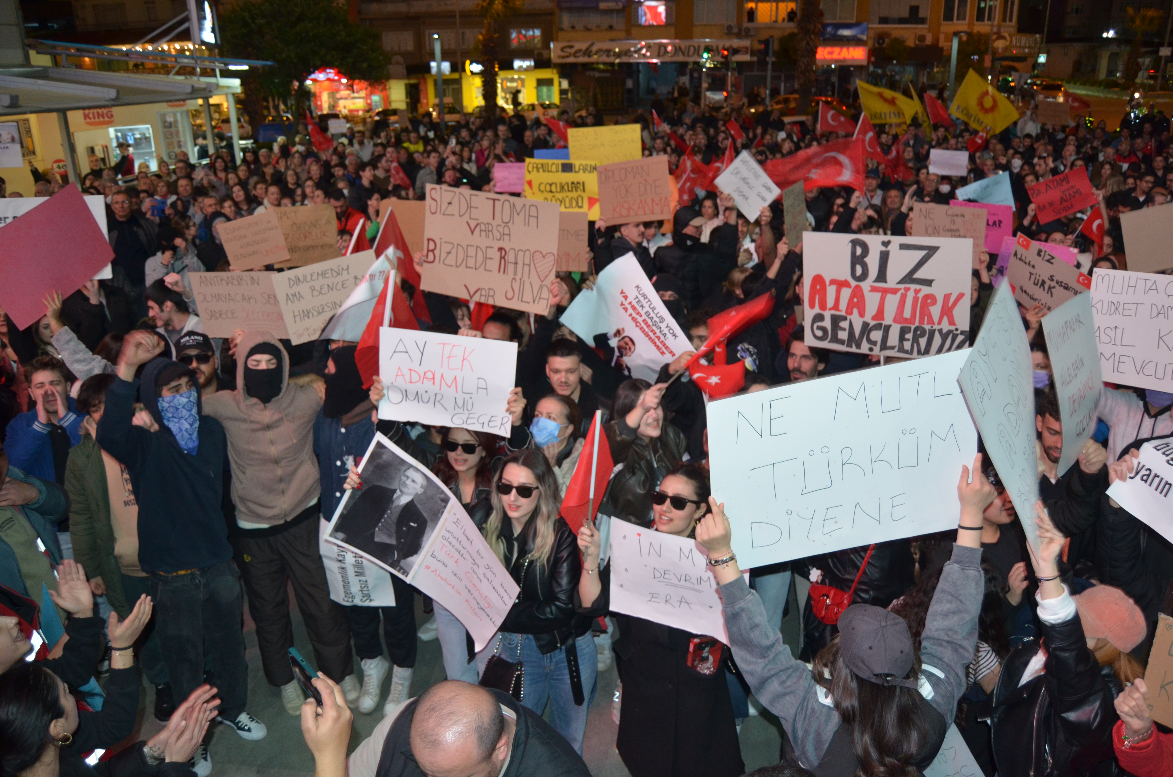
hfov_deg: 67.5
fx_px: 878
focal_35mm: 27
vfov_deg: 47.7
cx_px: 586
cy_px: 388
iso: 800
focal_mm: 18
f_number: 3.5
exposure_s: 1/60
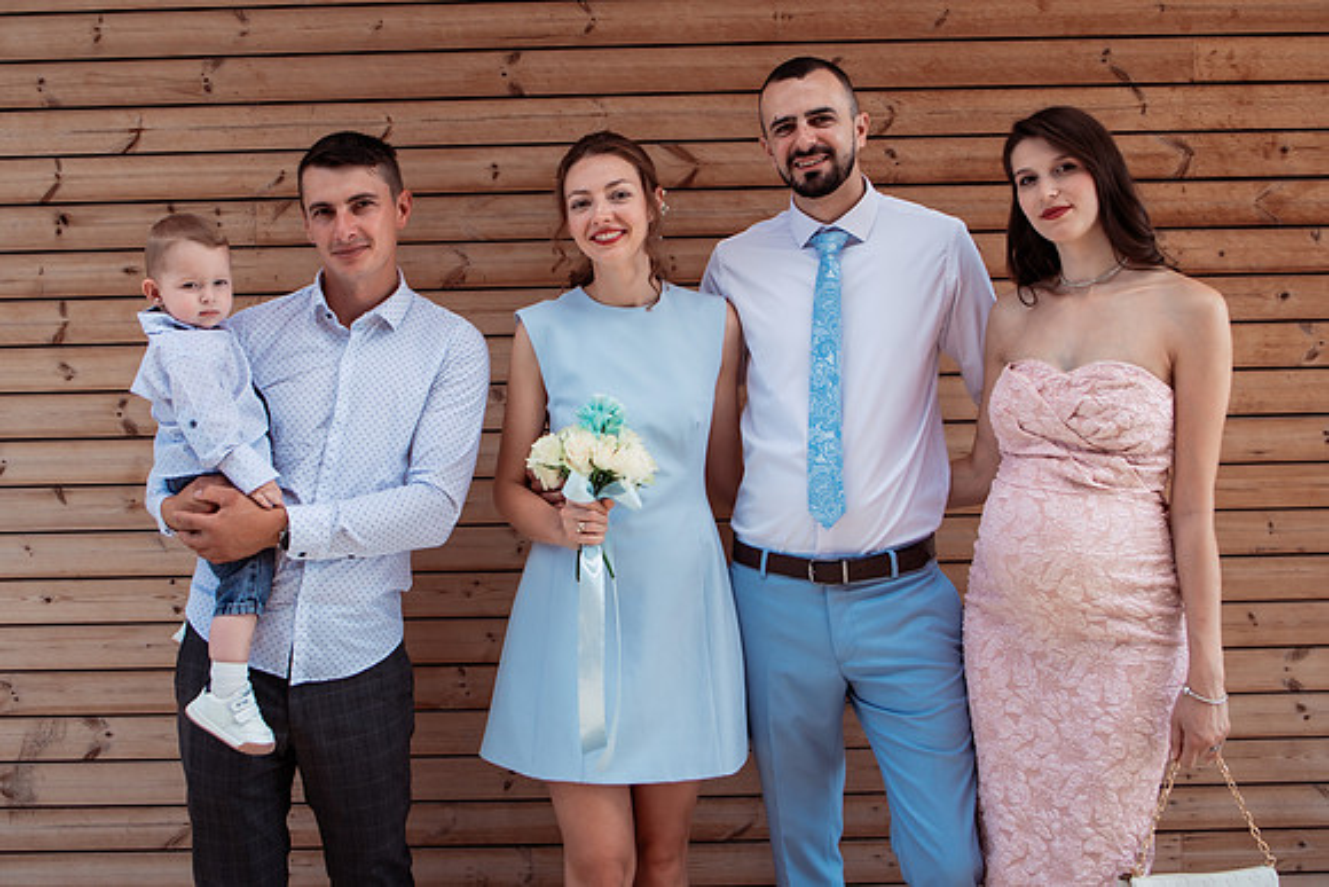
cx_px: 621
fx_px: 1450
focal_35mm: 39
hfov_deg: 49.2
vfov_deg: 34.0
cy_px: 389
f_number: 3.5
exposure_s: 1/500
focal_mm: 35
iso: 160
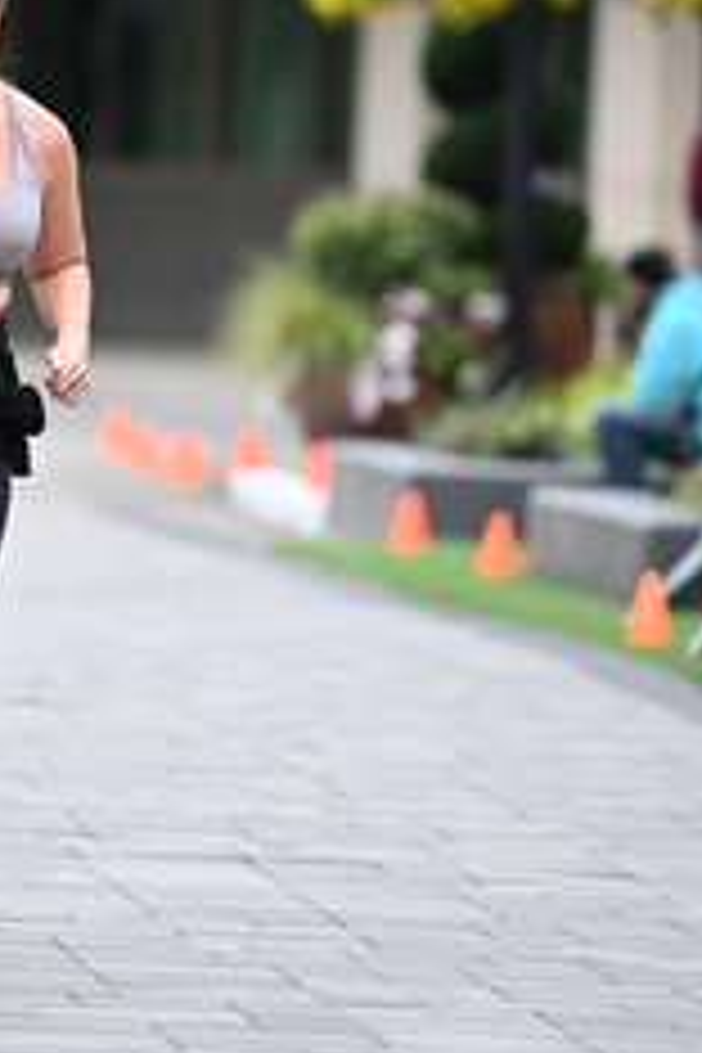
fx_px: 13746
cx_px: 20
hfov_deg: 2.9
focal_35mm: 470
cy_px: 194
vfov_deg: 4.4
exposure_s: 1/1600
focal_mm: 200
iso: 640
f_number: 2.8
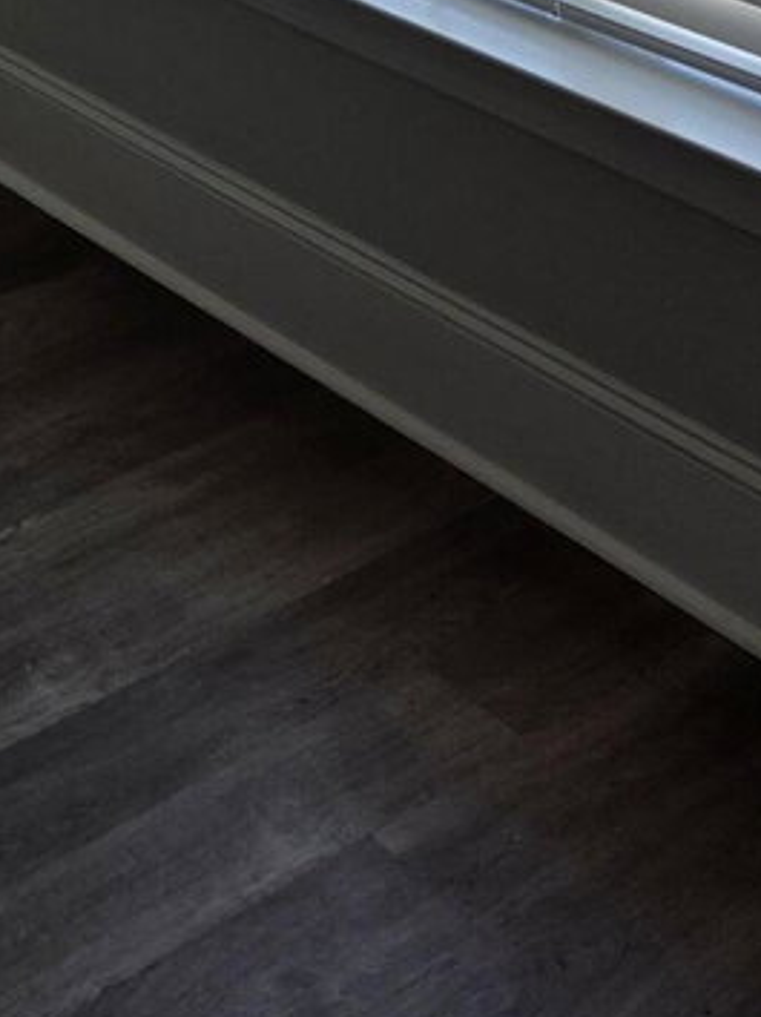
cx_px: 161
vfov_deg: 21.2
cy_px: -506
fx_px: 2289
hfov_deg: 18.7
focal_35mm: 78
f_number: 1.8
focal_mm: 5.4
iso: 80
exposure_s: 1/816
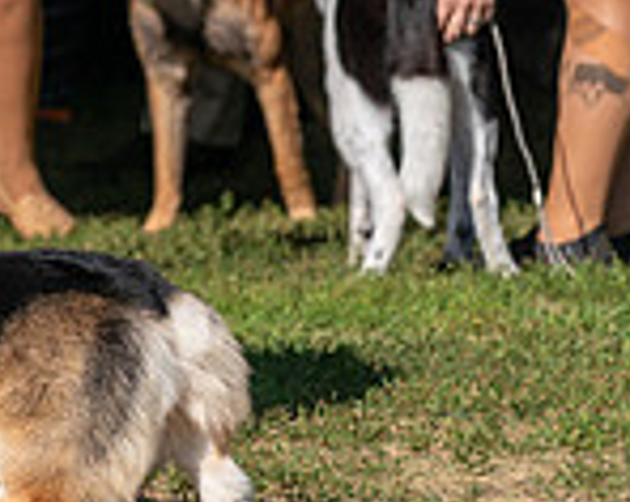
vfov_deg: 2.9
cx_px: -338
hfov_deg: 3.6
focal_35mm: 539
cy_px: -106
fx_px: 10037
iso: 100
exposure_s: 1/1250
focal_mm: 126
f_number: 4.5
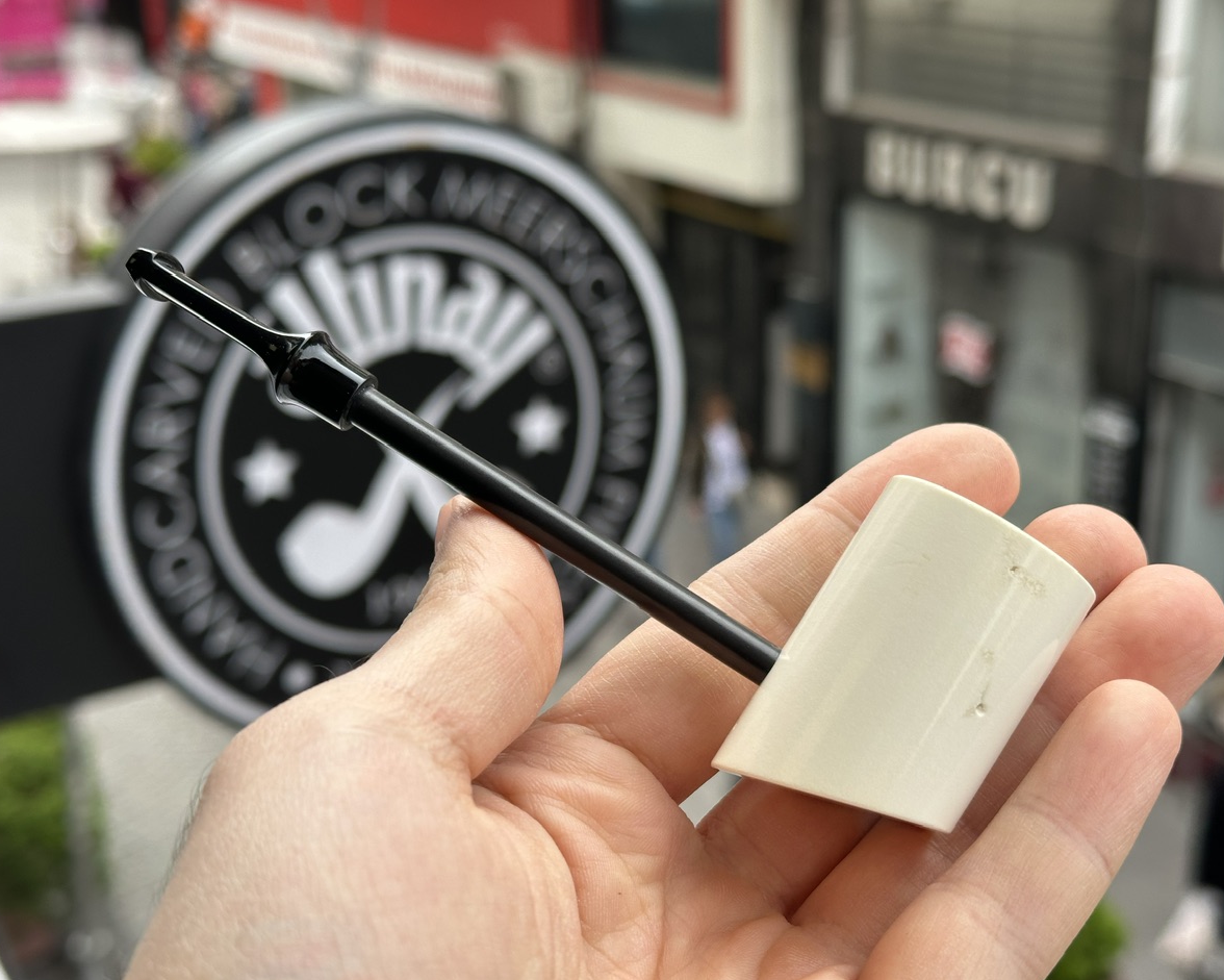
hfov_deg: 36.7
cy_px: 483
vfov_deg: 29.7
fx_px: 1848
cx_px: 619
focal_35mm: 51
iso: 64
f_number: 1.78
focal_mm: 6.86
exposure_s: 1/1289
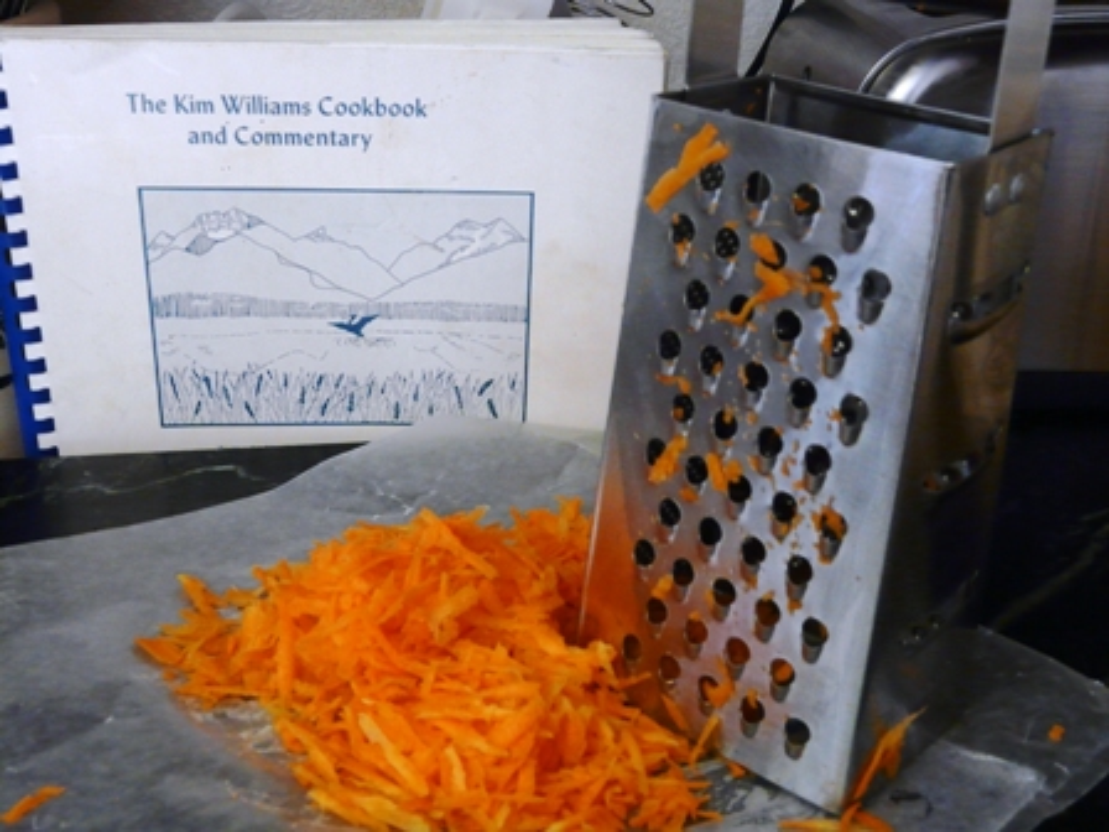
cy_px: 416
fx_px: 1346
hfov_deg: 44.8
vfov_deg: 34.3
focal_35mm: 42
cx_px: 554
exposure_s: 1/40
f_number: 3.2
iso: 400
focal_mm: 6.8
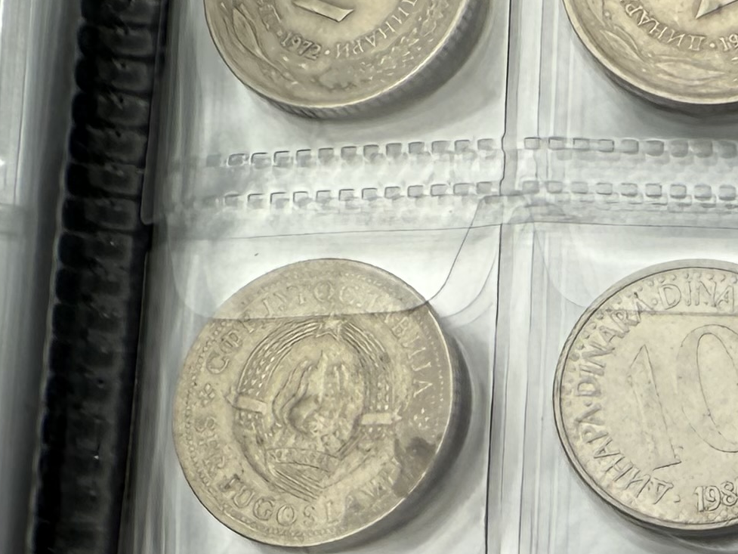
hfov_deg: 16.7
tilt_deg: -82.0
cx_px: 1308
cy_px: 716
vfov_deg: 14.3
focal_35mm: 99
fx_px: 2111
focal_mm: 2.22
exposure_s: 1/261
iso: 40
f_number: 2.2
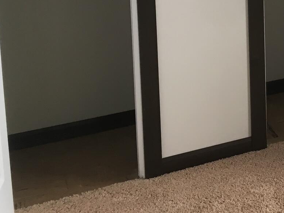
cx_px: 330
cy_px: -52
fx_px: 615
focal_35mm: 75
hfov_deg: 23.9
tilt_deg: -10.9
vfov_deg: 18.5
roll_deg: +0.5
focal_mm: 4.15
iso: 25
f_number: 2.2
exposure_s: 1/40
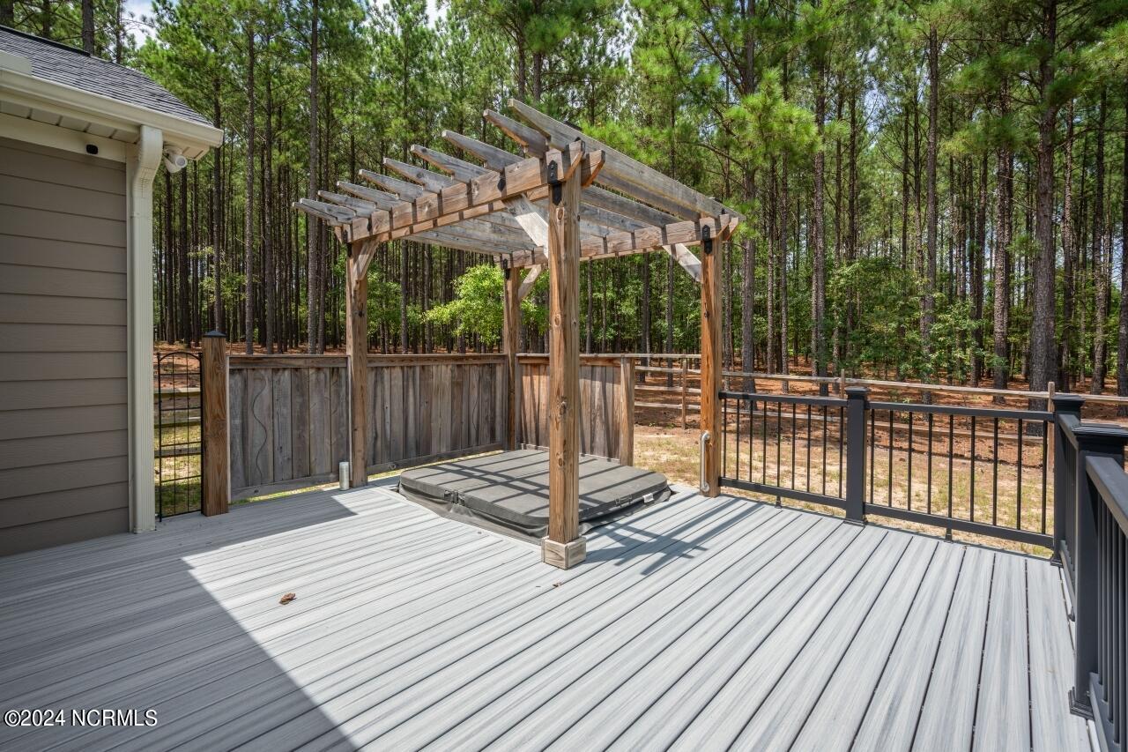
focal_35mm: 16
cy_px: 376
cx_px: 564
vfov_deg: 73.7
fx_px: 501
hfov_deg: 96.7
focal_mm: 16
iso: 250
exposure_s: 1/250
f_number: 9
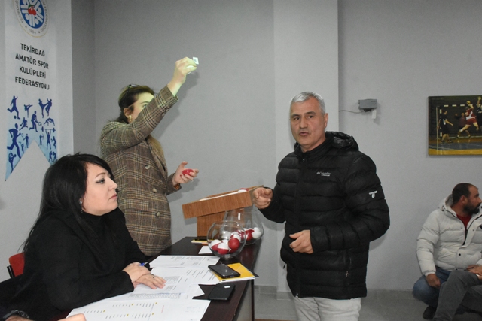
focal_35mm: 30
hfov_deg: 61.9
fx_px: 402
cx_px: 241
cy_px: 160
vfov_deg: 43.6
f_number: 9
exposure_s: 1/100
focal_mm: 20
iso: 10000
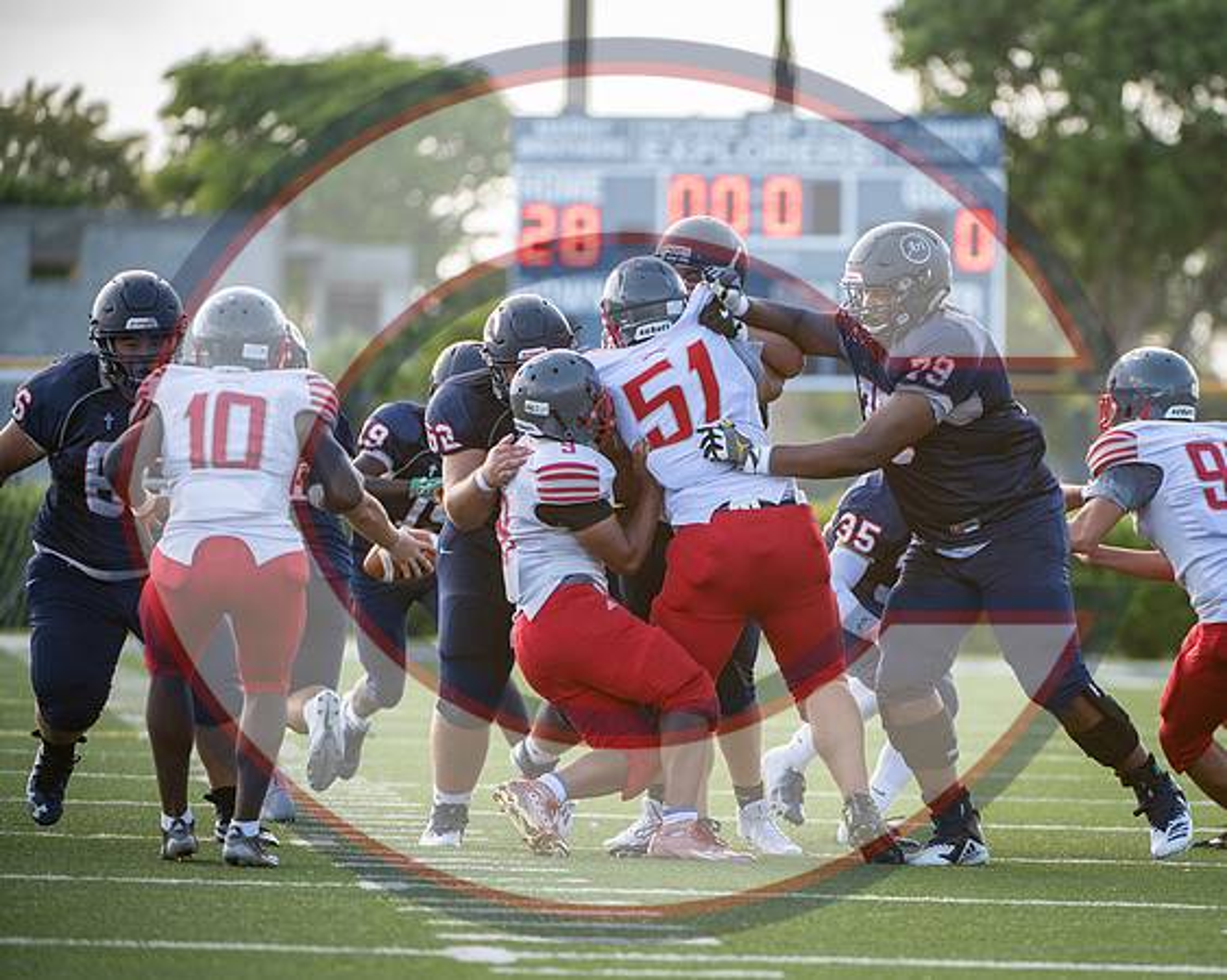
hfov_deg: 5.7
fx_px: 12254
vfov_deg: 4.6
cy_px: 519
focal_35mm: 338
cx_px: 849
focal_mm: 260
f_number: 4
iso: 560
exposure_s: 1/1000
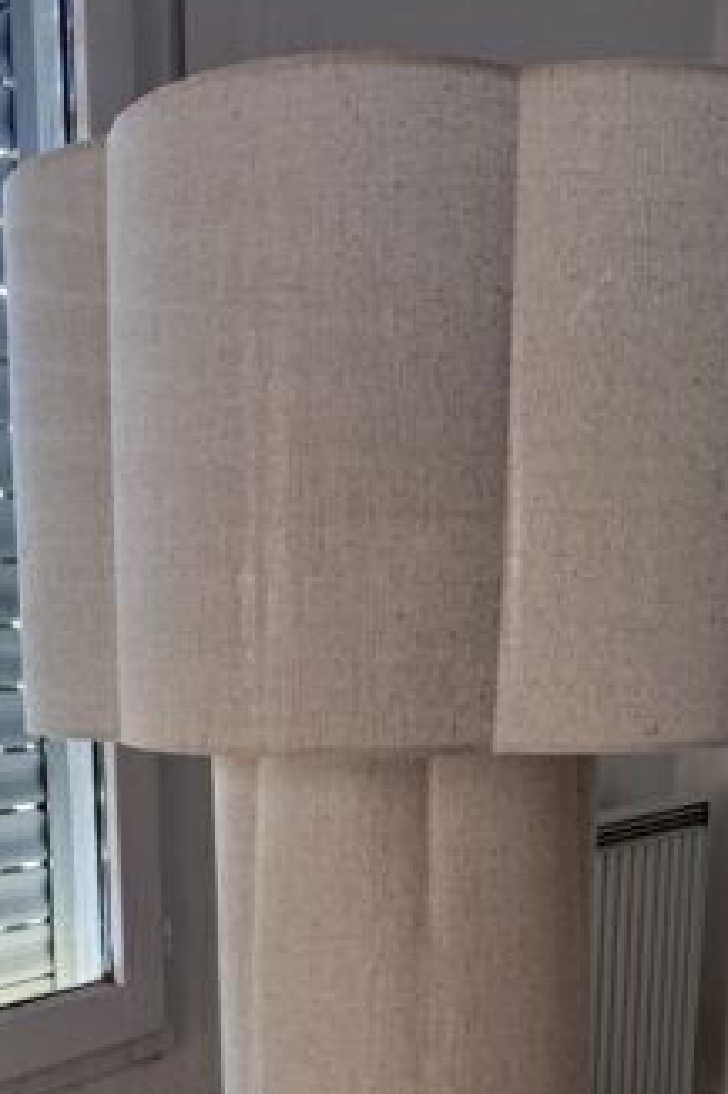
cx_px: 258
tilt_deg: -12.8
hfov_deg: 29.1
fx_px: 1397
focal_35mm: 46
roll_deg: +1.7
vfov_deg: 40.5
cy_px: 913
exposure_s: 1/53
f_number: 1.78
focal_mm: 6.76
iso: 320
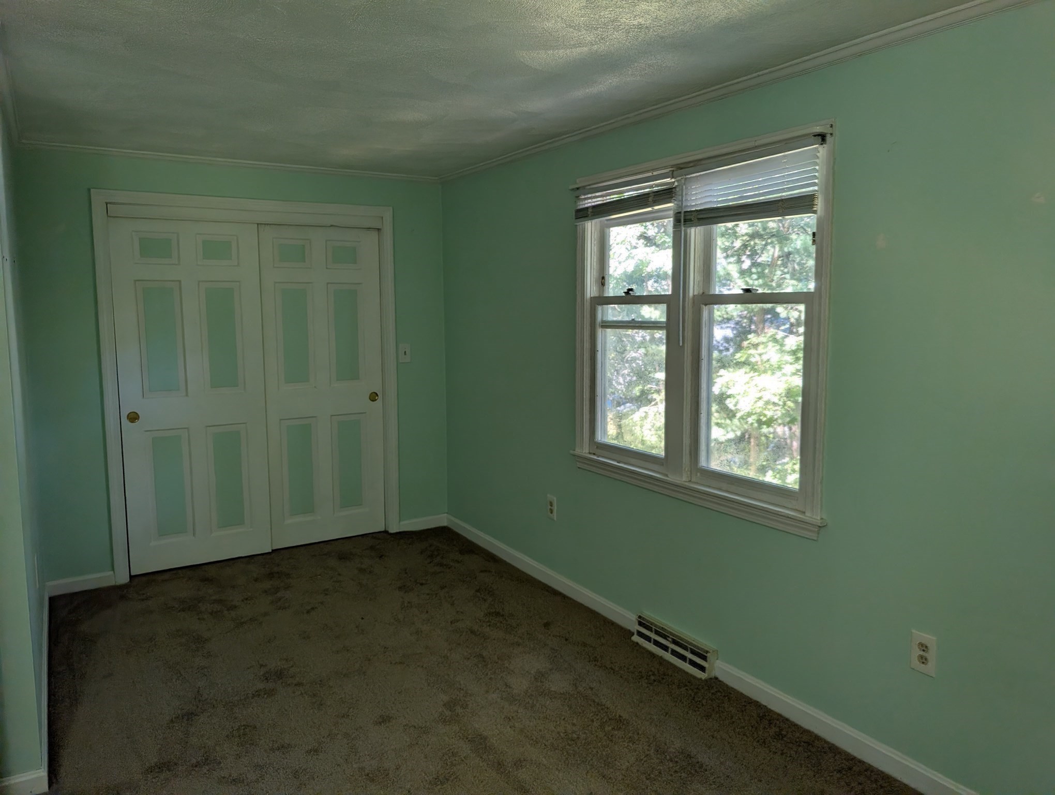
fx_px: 732
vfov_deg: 56.9
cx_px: 528
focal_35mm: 24
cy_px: 398
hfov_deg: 71.5
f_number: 1.68
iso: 80
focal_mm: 6.9
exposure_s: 1/60
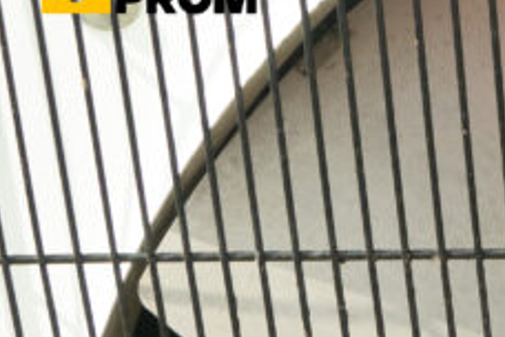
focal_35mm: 148
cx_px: 1079
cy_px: 611
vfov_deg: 8.9
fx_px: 2076
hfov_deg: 12.0
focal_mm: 33
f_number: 5.6
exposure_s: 1/640
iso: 640
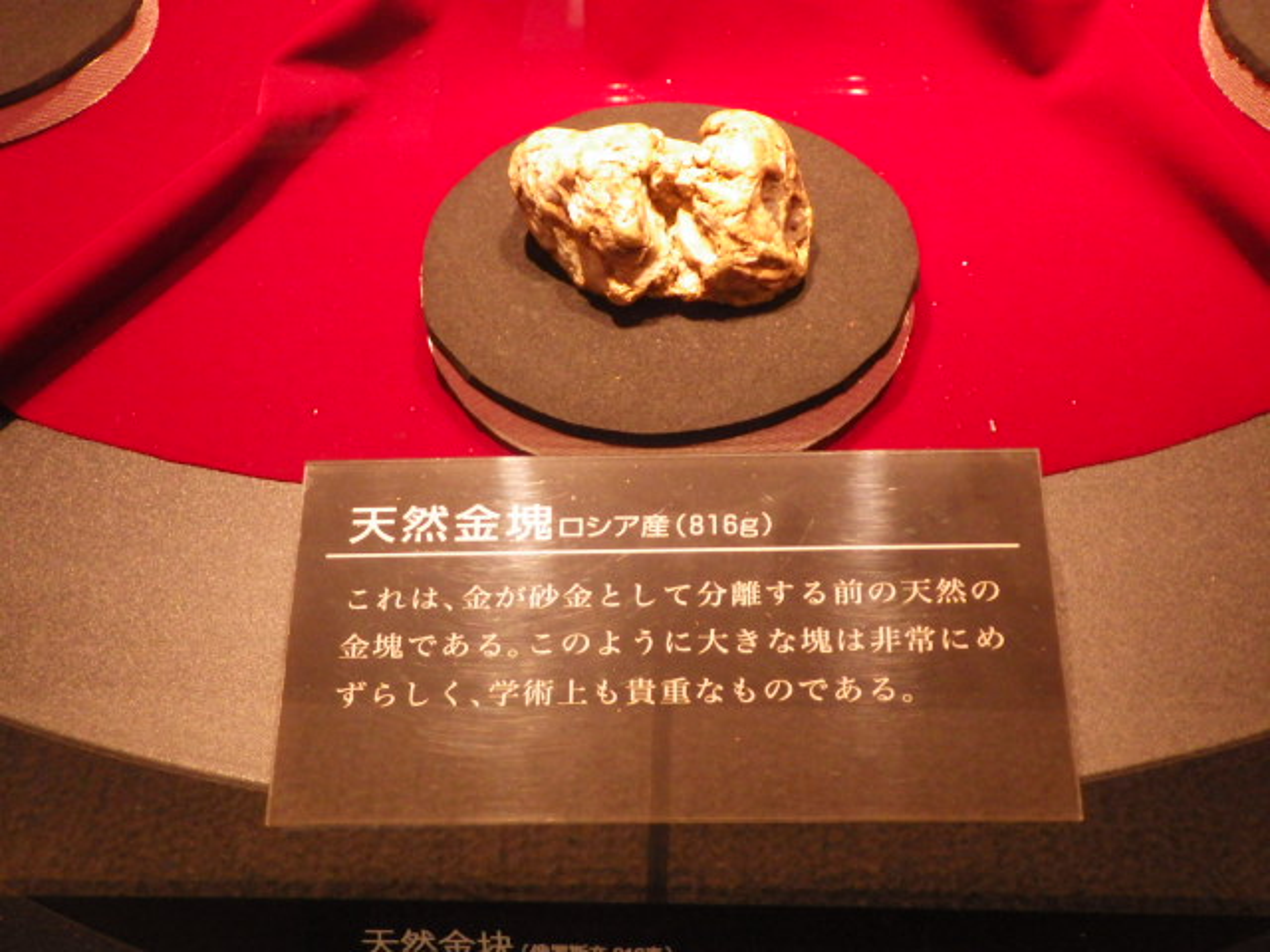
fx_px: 1614
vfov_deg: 32.9
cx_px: 635
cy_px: 476
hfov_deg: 42.9
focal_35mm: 44
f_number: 2.9
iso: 1000
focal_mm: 7.9
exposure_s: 1/60
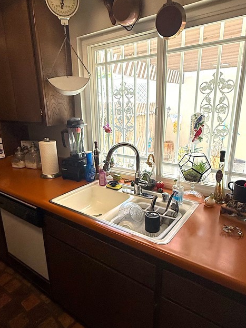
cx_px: 111
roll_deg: +1.3
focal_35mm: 23
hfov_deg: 58.8
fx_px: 218
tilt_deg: -15.9
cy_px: 172
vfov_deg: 73.9
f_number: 2.2
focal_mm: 2.22
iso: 200
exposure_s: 1/120
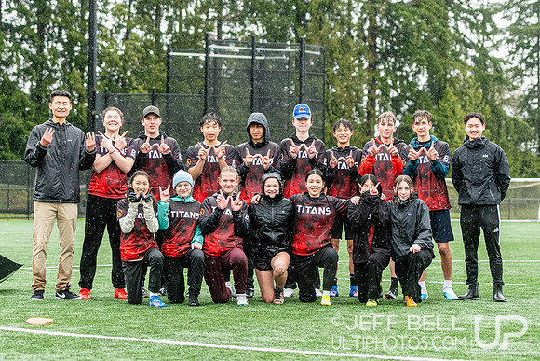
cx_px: 284
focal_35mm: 112
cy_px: 181
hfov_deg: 18.2
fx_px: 1683
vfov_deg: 12.2
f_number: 2.8
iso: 1600
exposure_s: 1/1000
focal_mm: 70
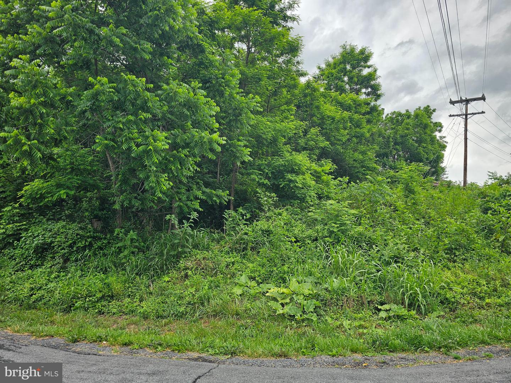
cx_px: 256
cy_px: 192
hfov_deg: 73.9
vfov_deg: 58.9
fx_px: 340
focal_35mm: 23
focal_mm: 6.3
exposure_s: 1/180
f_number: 1.7
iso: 10
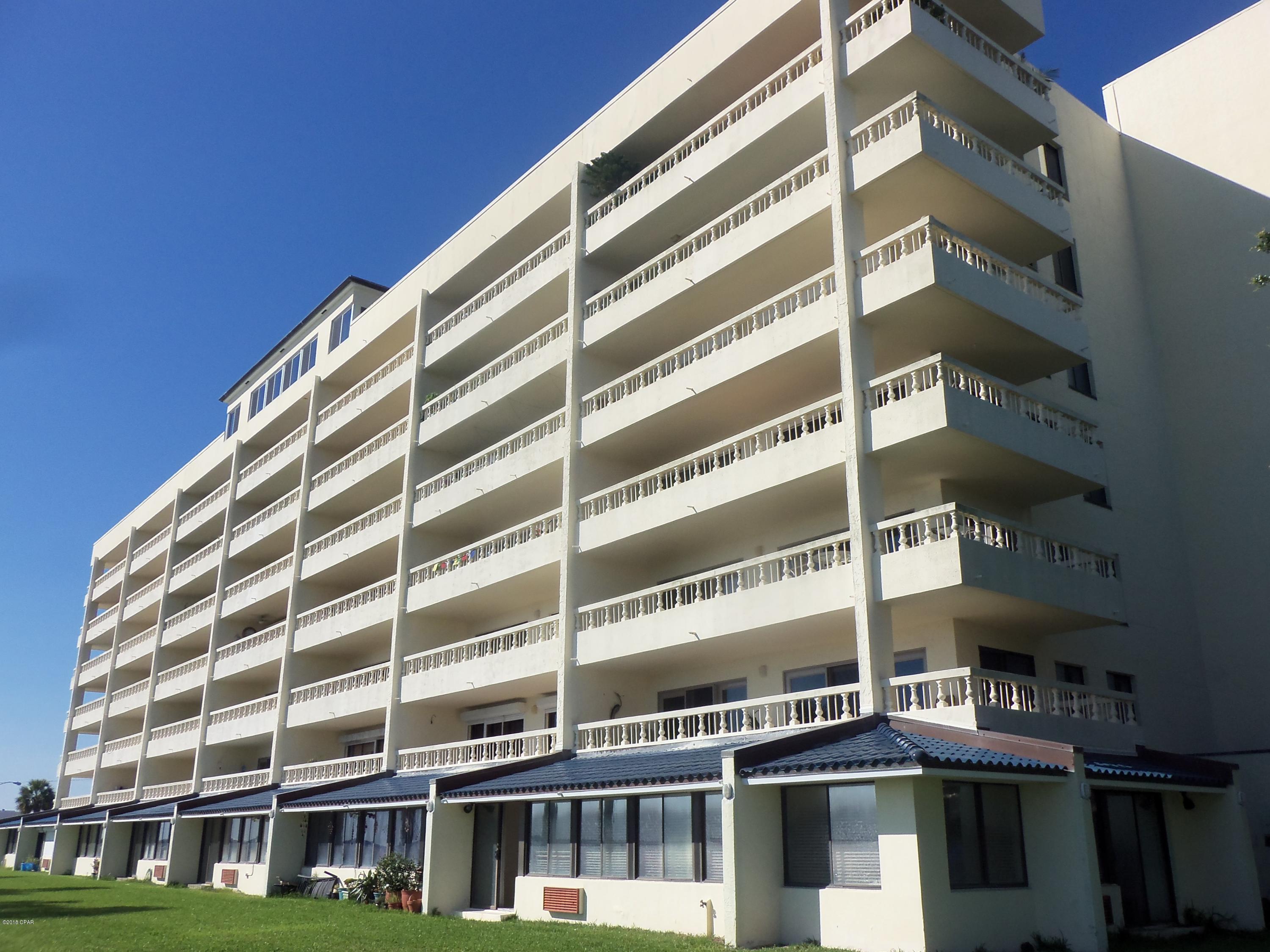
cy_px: 476
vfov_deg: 49.7
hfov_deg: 63.4
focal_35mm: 28
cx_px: 635
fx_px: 1027
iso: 64
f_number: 8.6
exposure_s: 1/250
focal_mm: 5.1
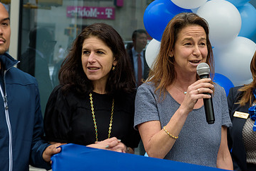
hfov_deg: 18.2
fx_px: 796
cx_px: 189
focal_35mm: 112
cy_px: 63
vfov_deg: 12.2
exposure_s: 1/250
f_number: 5
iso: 200
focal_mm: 70
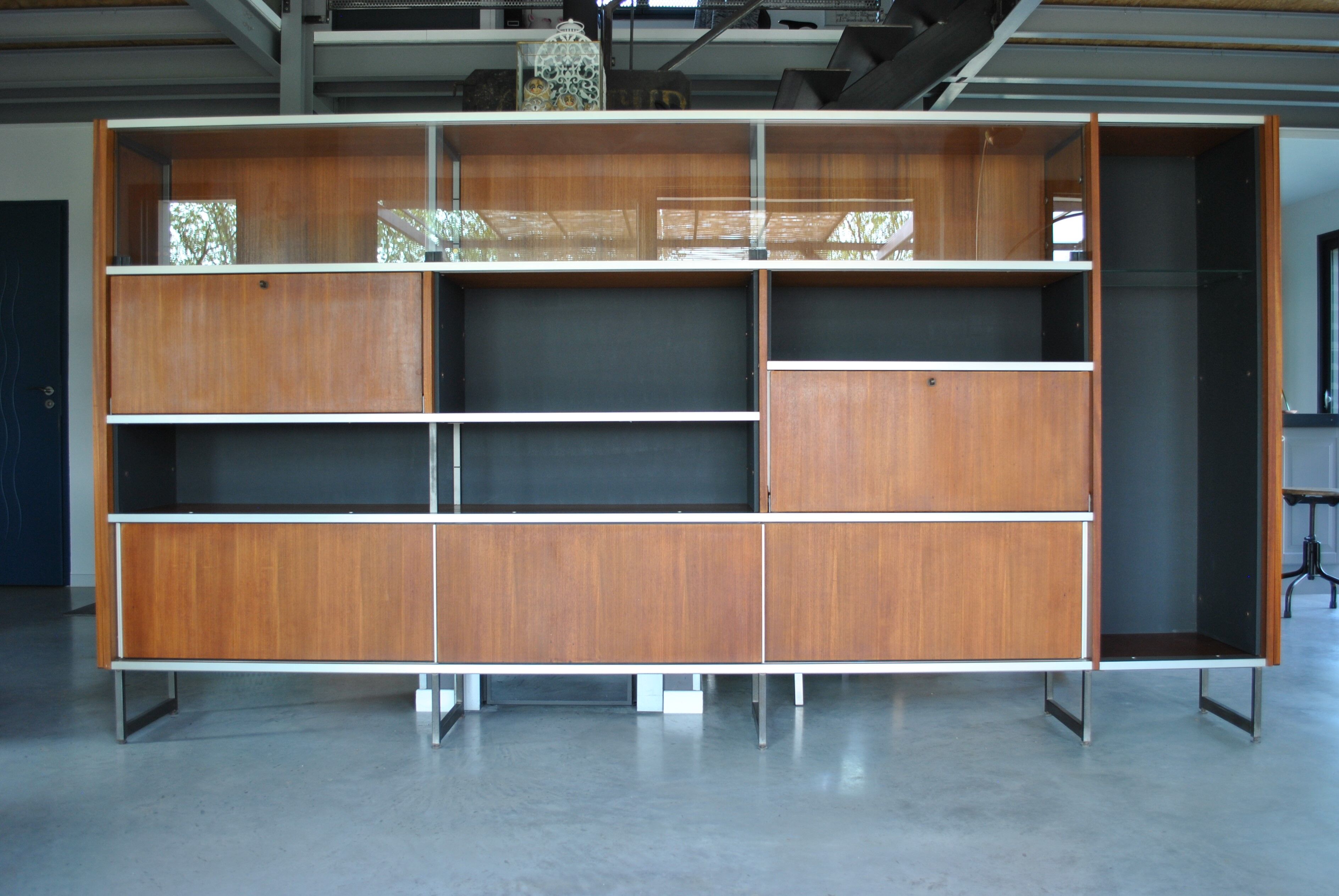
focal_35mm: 30
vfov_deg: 43.7
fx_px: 1117
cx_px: 670
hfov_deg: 61.9
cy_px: 448
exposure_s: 1/40
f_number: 3.8
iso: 200
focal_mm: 20
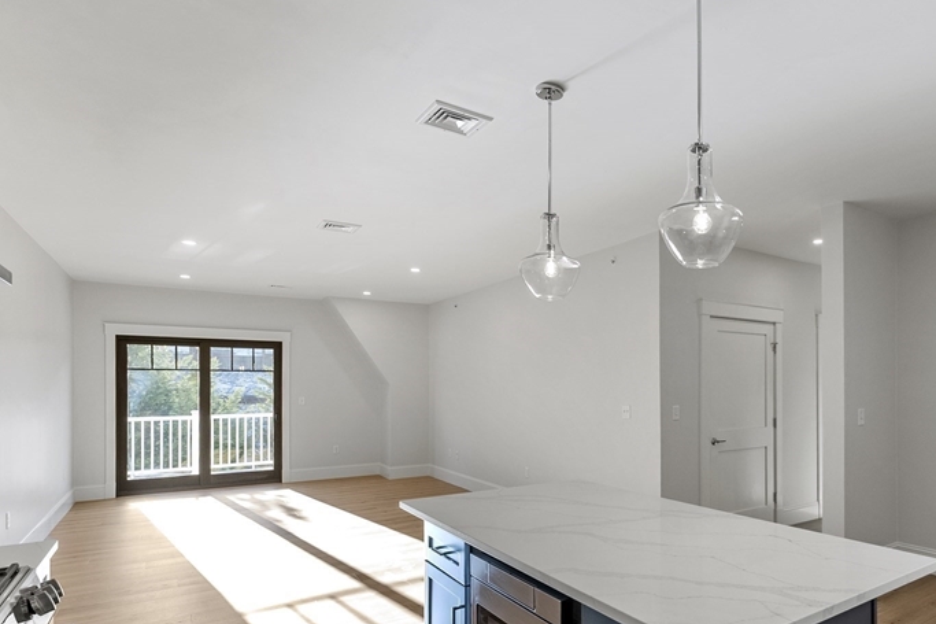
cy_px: 402
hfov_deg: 76.9
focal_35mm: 21
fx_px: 546
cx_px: 669
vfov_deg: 58.5
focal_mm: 14
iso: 500
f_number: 6.3
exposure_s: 1/100
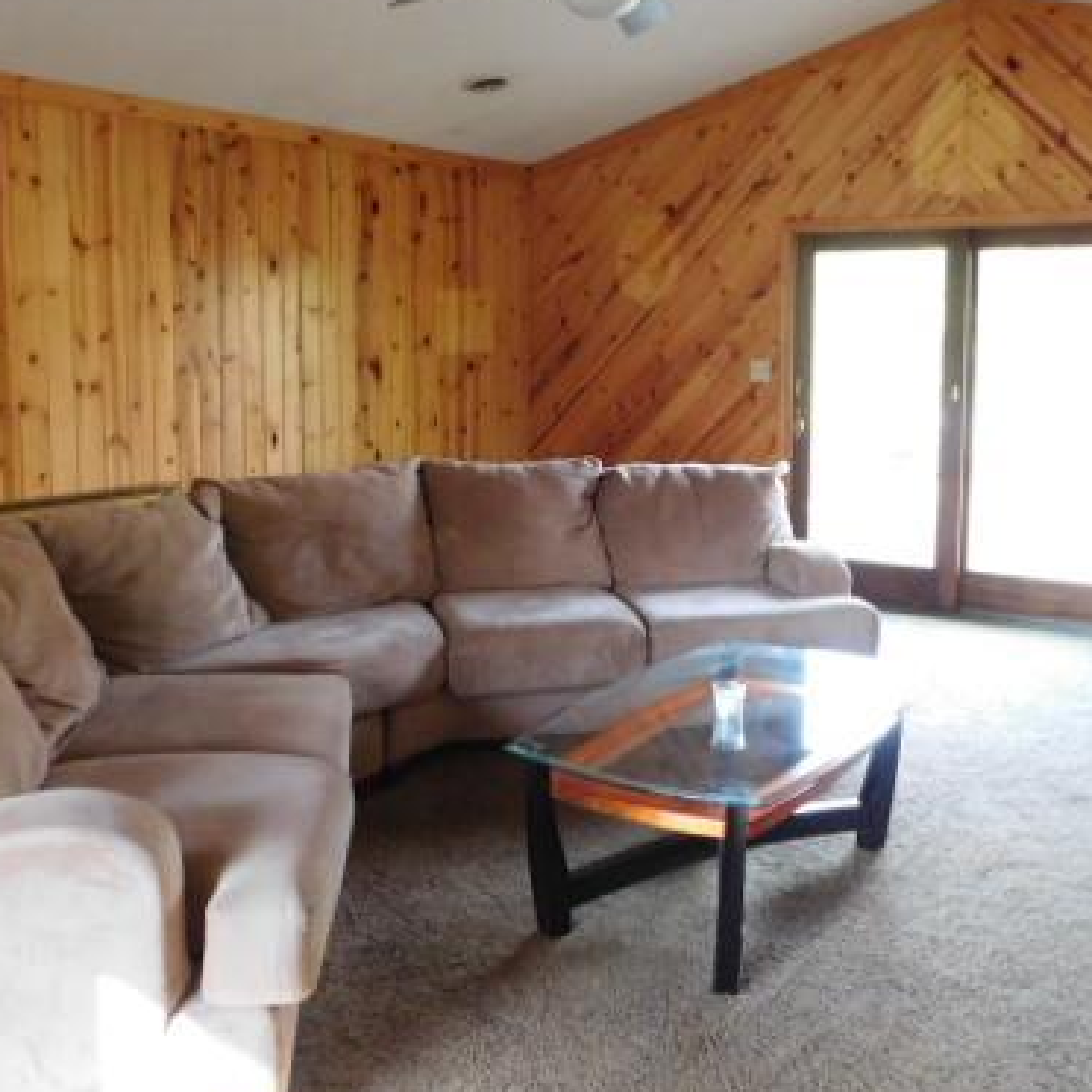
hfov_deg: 47.2
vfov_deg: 47.1
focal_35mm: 35
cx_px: 537
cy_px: 473
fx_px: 1249
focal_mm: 4
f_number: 3
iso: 400
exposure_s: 1/30
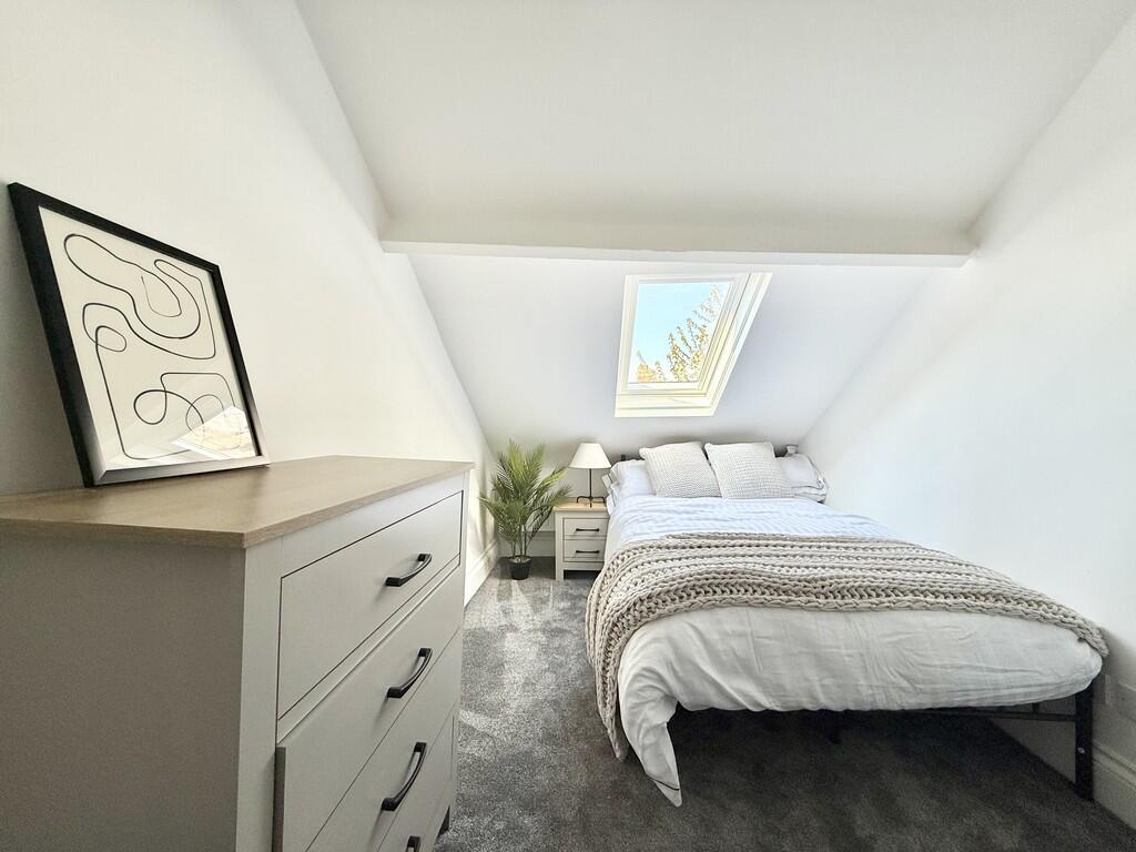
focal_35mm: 14
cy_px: 426
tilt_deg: +0.0
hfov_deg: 102.1
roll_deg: +0.8
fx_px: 459
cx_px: 568
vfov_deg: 85.7
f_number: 2.2
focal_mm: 2.22
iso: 64
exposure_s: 1/124
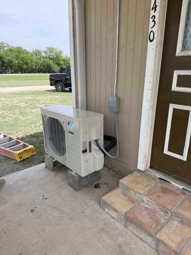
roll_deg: -0.8
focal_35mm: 24
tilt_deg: -17.8
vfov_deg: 71.6
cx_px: 96
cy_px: 128
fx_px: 177
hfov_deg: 56.8
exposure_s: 1/2801
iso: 100
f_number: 1.78
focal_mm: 6.76
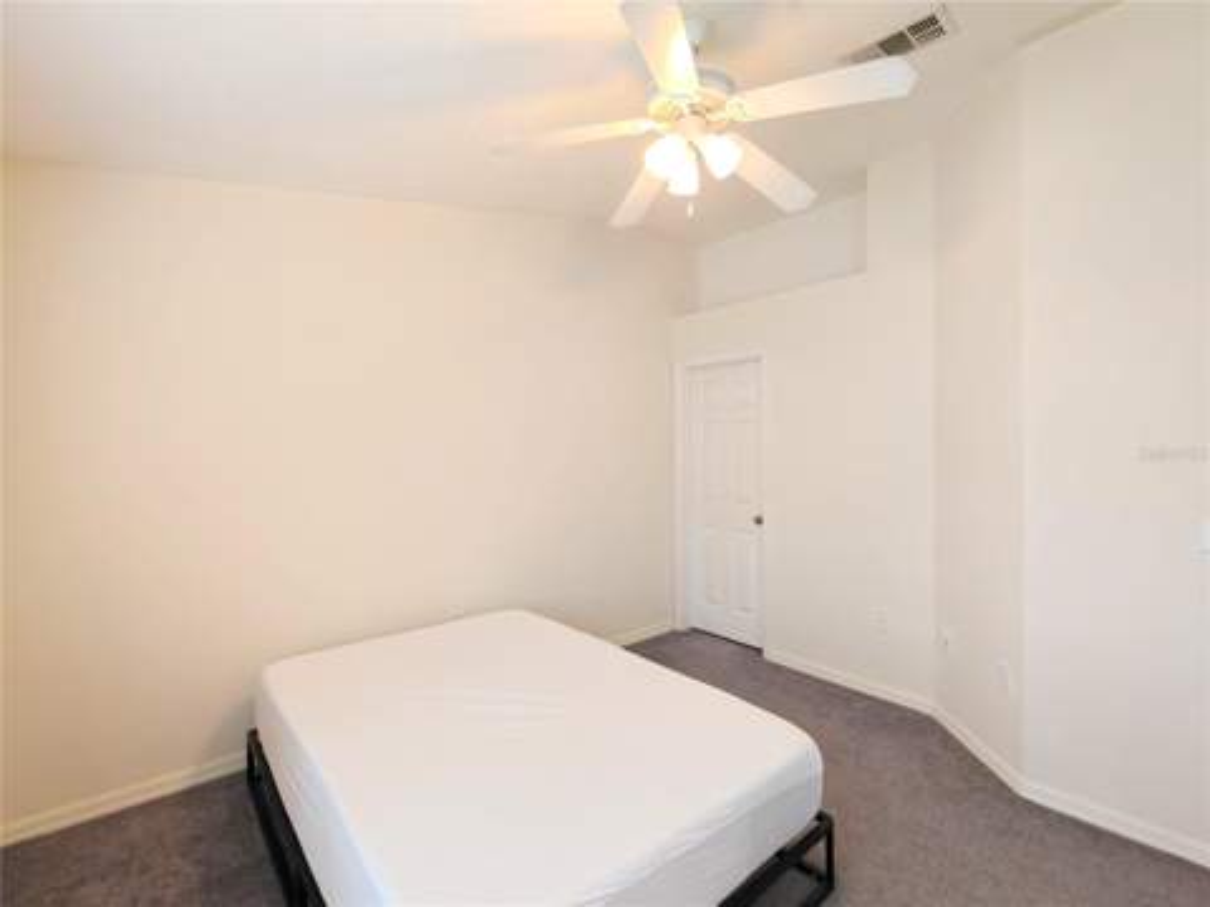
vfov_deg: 81.7
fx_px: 524
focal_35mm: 15
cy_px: 454
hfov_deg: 98.2
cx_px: 605
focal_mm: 2.3
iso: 640
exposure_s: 1/120
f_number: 2
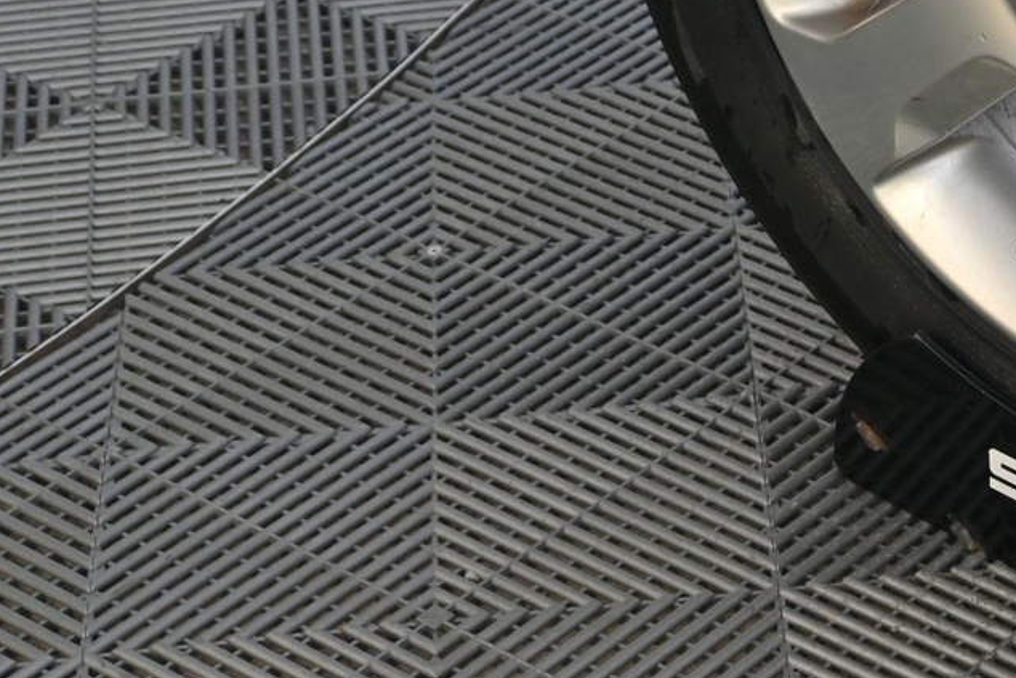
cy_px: -51
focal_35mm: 138
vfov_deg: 9.8
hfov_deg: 14.4
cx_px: 1179
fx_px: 3895
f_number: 5.3
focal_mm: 36
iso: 720
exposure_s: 1/60
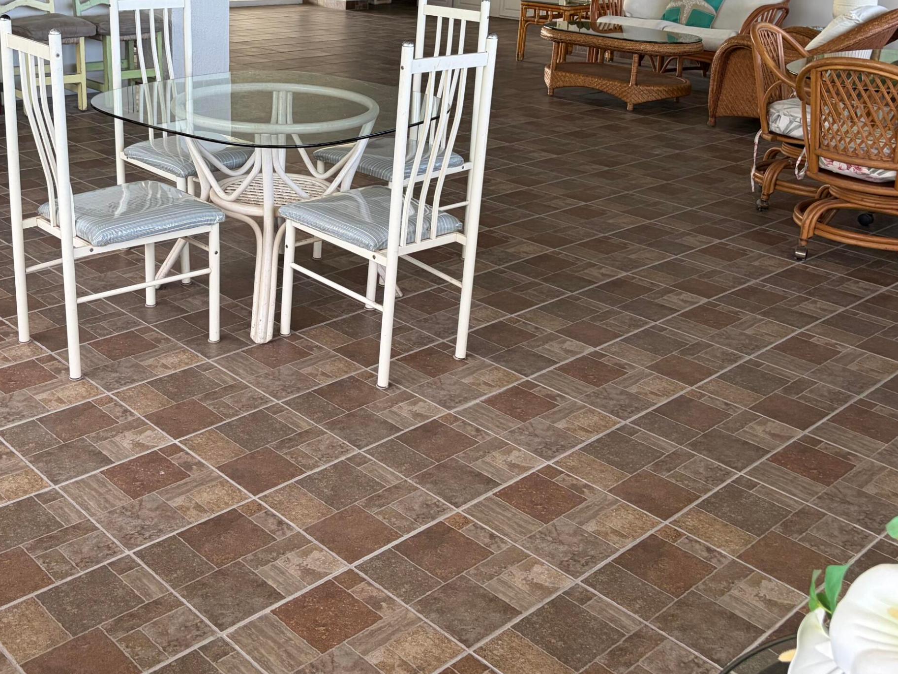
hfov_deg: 45.4
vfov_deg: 34.6
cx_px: 335
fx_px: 1064
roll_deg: -1.2
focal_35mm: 41
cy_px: 193
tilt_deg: -15.4
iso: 125
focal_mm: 5.96
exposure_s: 1/104
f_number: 1.6
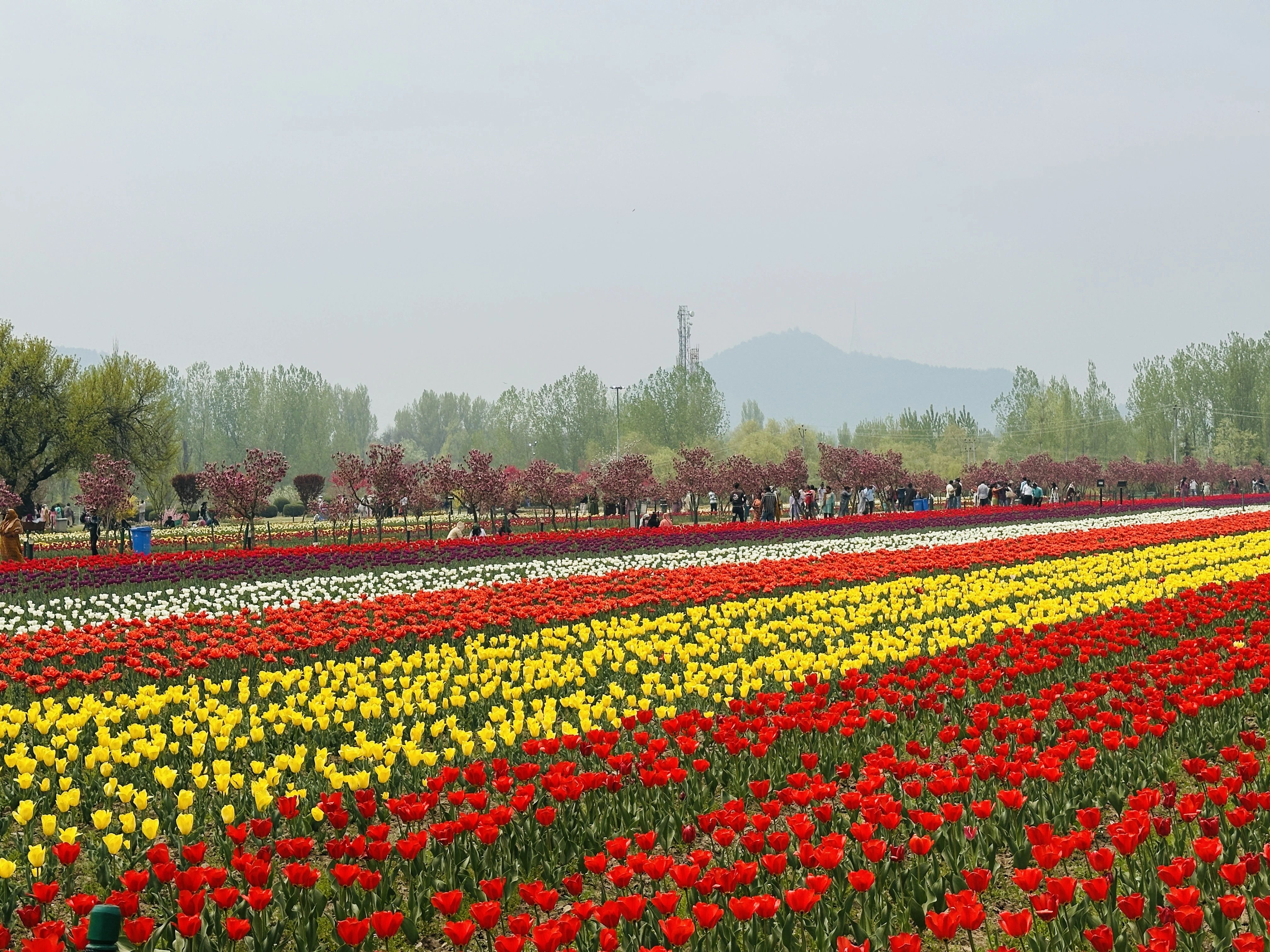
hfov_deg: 39.7
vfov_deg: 30.3
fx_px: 1761
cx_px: 635
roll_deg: +0.2
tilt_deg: +0.9
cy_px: 476
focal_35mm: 48
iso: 64
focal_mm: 6.86
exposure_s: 1/6623
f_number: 1.78
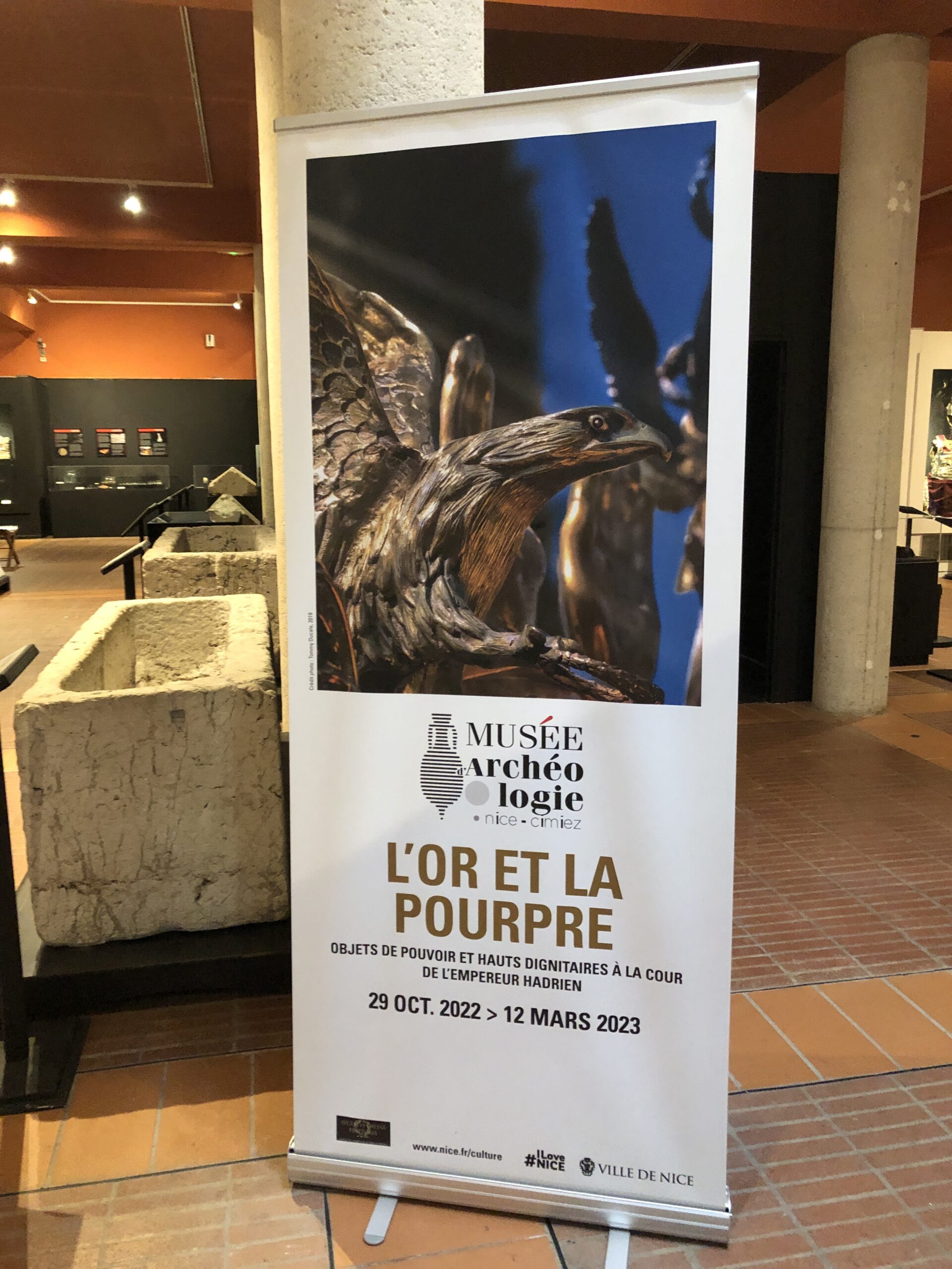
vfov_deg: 63.4
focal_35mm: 28
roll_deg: -0.5
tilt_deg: -12.4
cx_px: 476
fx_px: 1027
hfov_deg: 49.7
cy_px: 634
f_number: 1.8
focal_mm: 3.99
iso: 80
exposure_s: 1/6
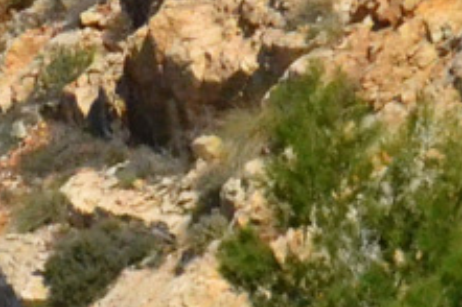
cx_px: -648
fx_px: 3975
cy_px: 669
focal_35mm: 310
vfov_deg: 4.4
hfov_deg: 6.3
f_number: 14
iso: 3200
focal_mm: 38
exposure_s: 1/4000
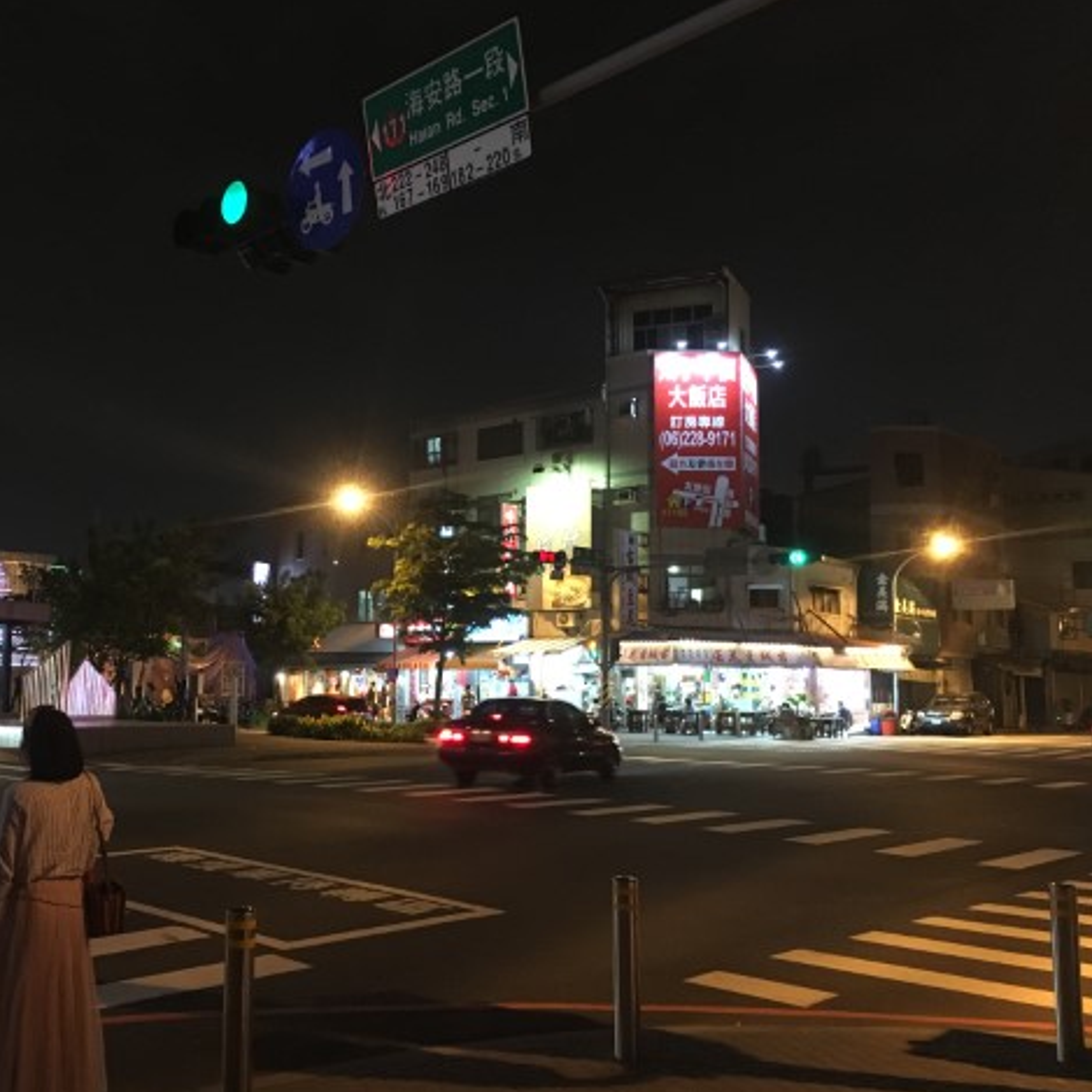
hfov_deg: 46.4
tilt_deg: +5.9
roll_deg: +0.2
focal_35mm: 35
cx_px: 349
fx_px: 1249
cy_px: 547
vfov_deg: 47.2
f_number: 2.2
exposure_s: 1/15
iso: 250
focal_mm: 4.15
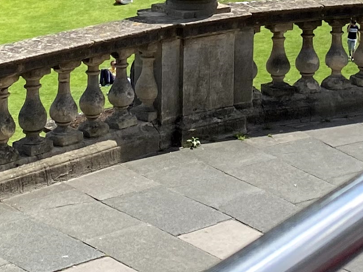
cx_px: 305
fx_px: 1352
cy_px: -220
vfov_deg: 10.7
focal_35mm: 129
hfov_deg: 15.2
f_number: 1.8
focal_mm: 4.25
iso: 32
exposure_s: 1/2571
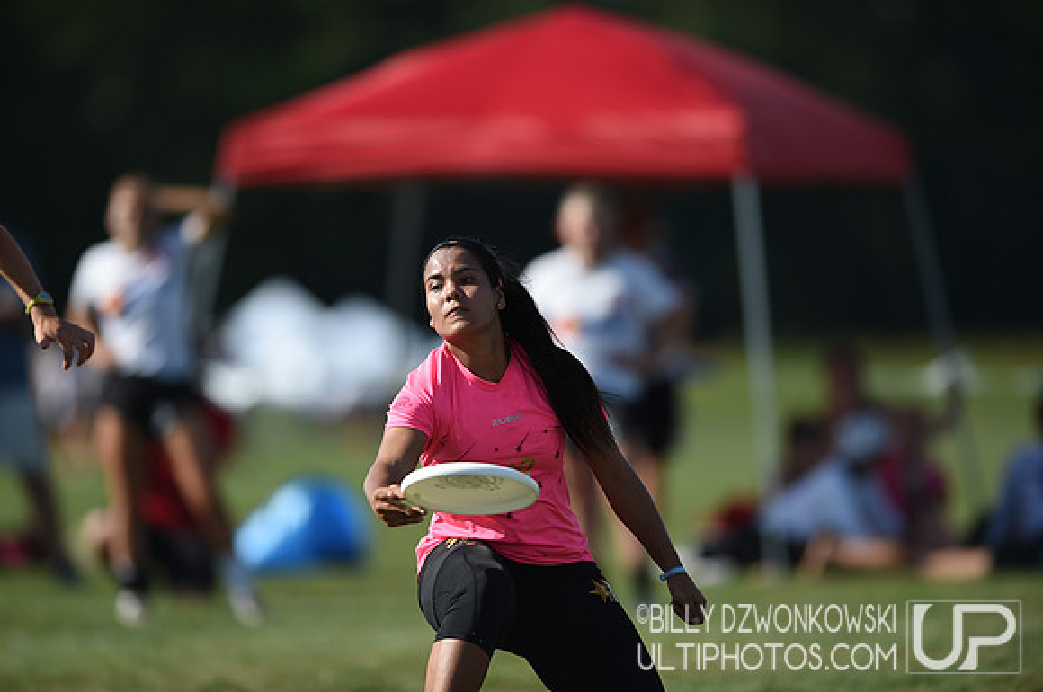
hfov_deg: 5.2
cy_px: 346
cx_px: 522
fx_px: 11573
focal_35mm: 400
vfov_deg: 3.4
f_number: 3.5
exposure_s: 1/2000
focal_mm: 400
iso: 100
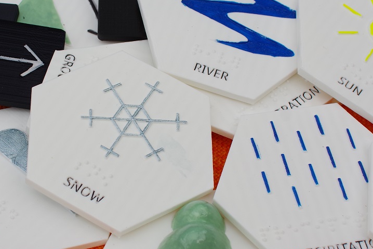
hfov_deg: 21.5
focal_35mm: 94
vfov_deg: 14.6
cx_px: 108
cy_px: 114
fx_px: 974
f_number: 6.3
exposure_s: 1/500
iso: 200
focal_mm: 30
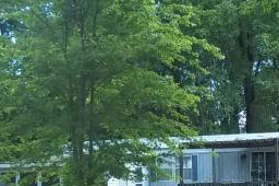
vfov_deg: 15.8
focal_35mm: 85
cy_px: 167
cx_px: 186
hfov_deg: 23.8
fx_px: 658
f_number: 3.1
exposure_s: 1/125
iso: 80
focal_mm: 6.5
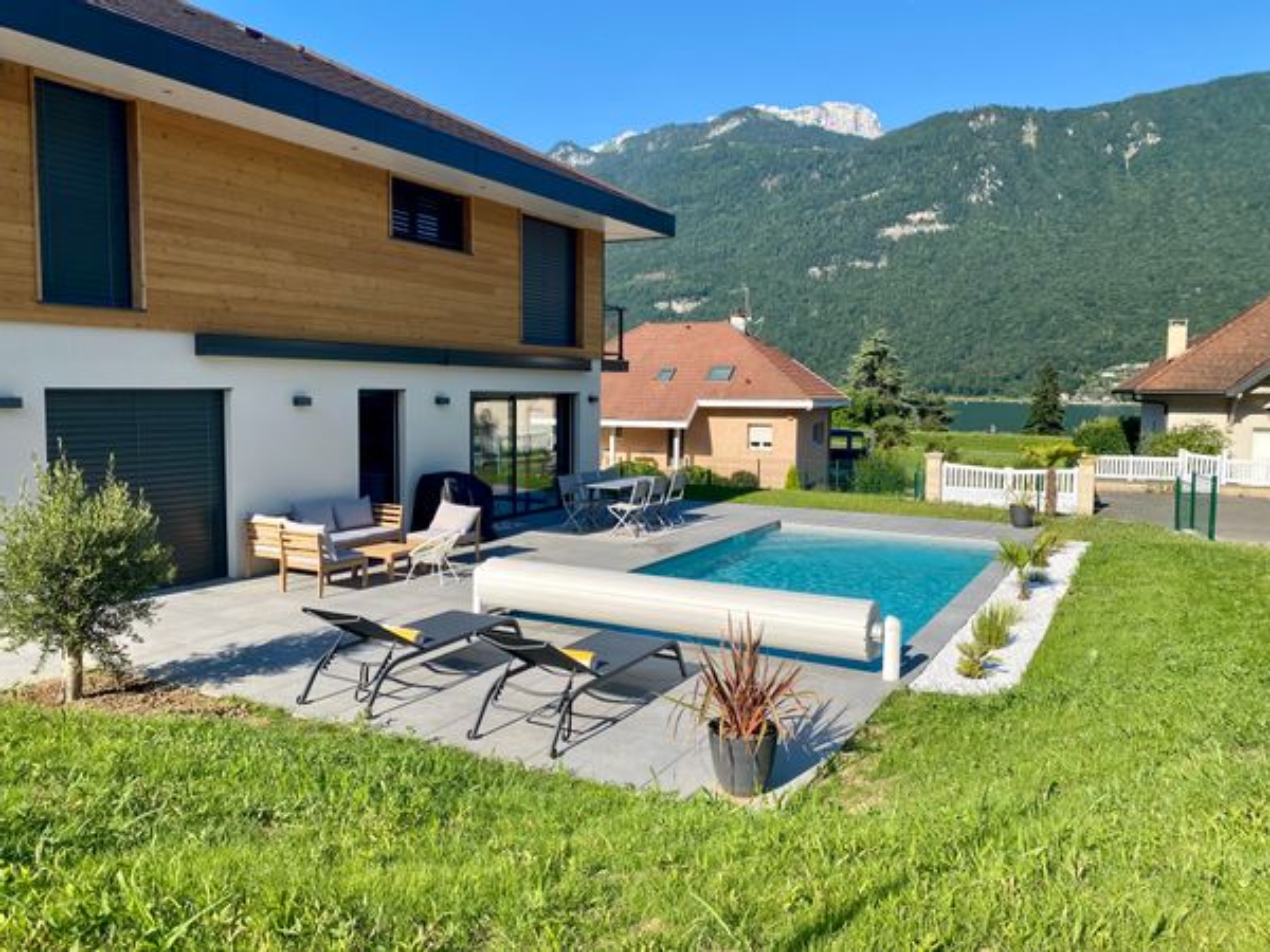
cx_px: 635
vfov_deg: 53.1
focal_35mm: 26
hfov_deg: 67.3
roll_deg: -0.4
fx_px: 954
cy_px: 476
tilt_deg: -4.2
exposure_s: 1/2183
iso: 32
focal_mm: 4.25
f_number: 1.8
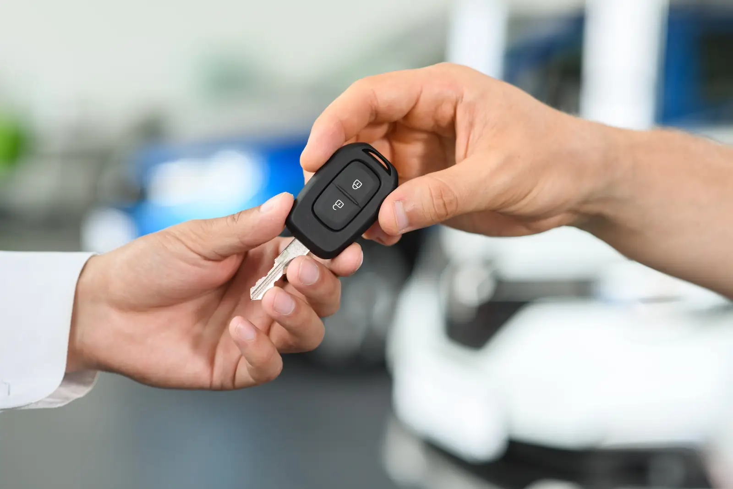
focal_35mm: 85
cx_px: 366
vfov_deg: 16.1
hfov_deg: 23.9
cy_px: 244
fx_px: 1731
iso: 320
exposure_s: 1/100
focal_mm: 85
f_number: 3.5
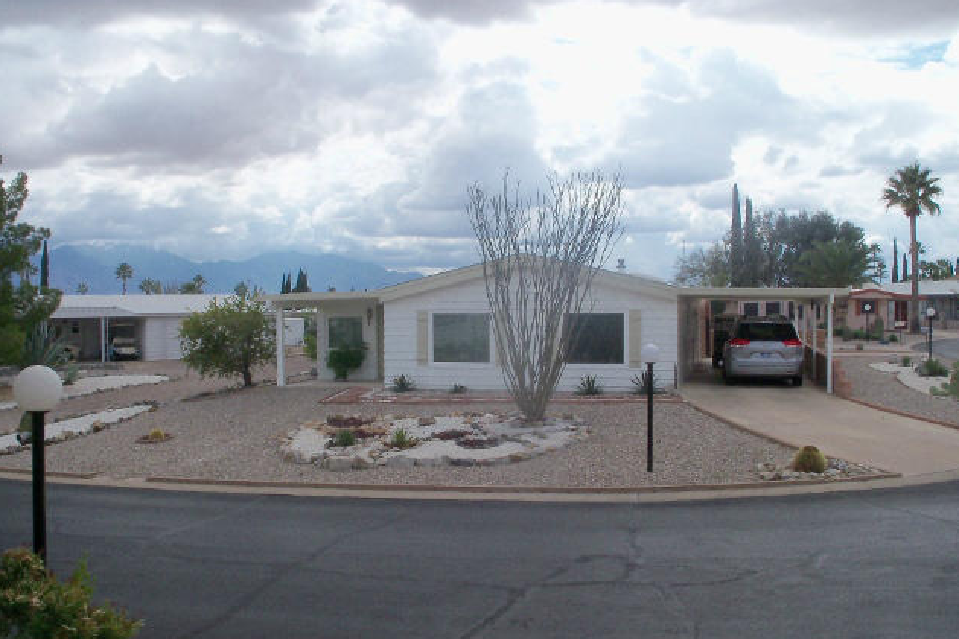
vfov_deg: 35.9
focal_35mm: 37
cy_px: 362
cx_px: 483
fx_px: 986
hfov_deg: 51.9
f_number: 5.5
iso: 160
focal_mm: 6.3
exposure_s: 1/500
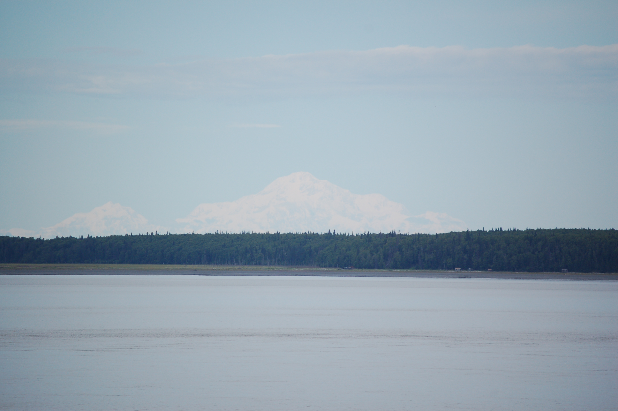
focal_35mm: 300
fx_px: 5145
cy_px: 206
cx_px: 309
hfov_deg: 6.9
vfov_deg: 4.6
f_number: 5.6
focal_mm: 200
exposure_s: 1/2000
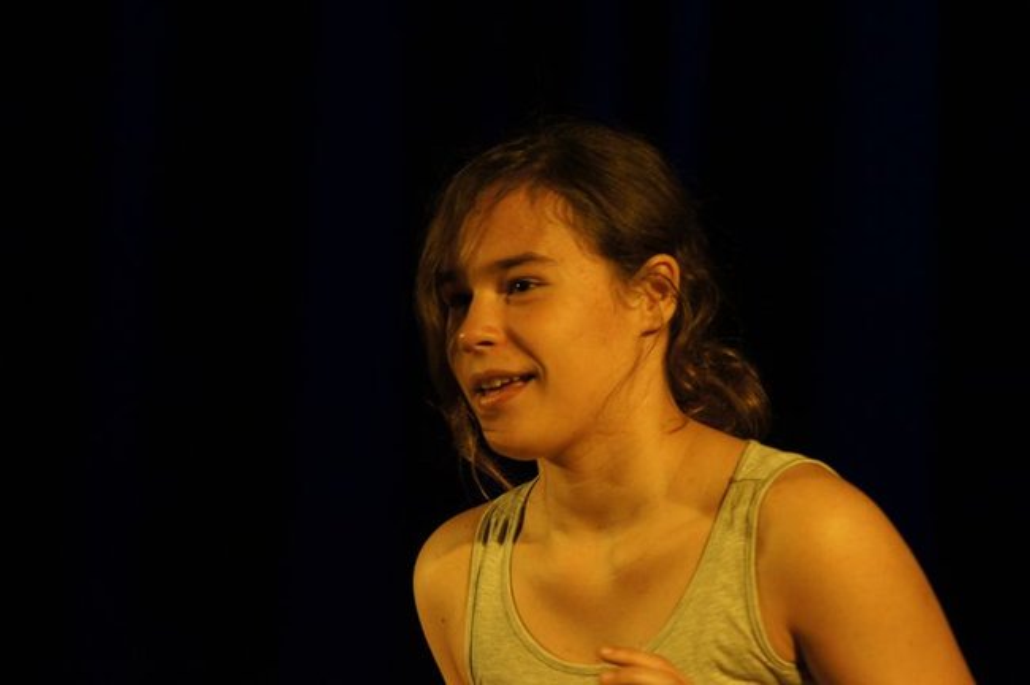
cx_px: 515
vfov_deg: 3.0
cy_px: 342
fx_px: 12862
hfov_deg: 4.6
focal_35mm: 450
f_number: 5.6
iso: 1600
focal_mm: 300
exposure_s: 1/160
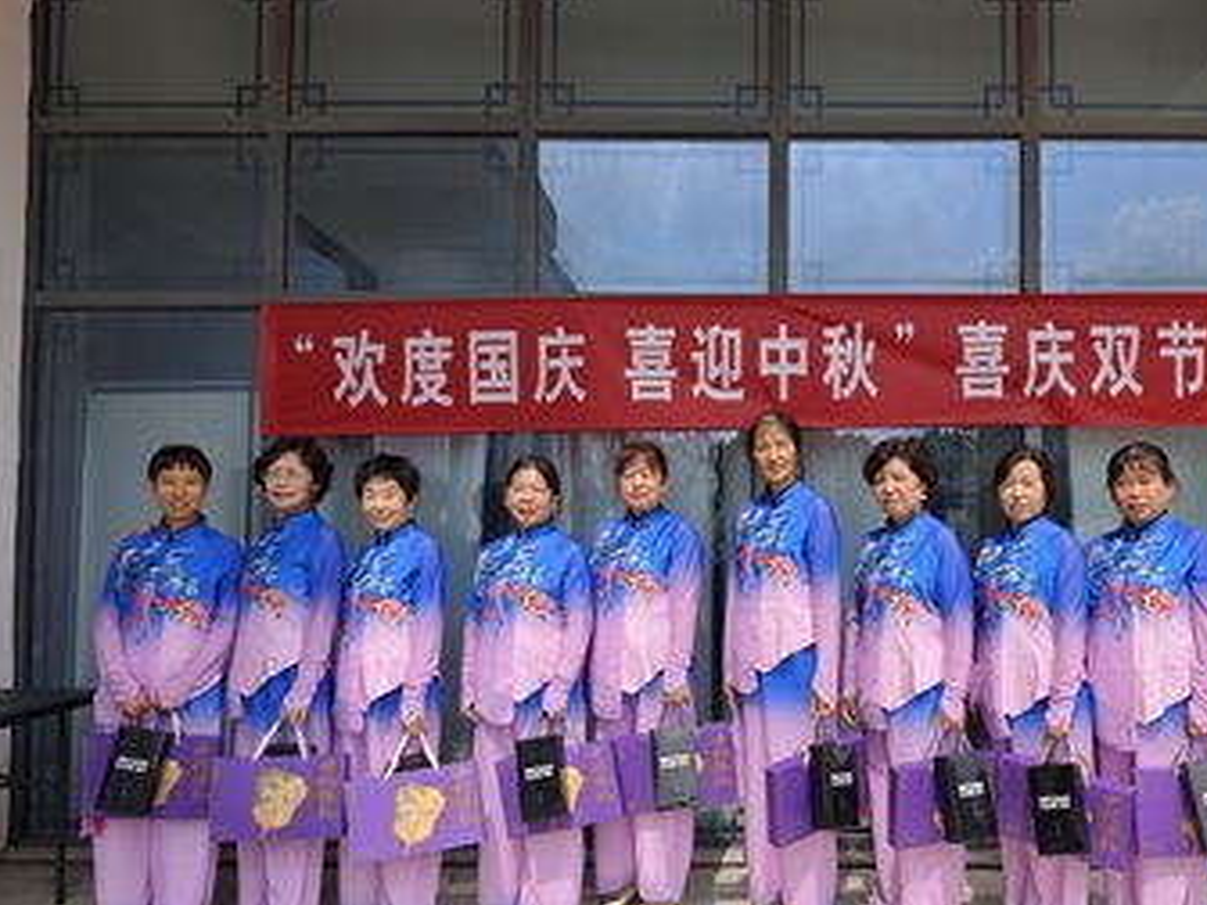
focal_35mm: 28
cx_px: 727
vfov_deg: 49.6
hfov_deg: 62.8
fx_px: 976
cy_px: 512
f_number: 1.6
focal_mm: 6.55
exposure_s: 1/1967
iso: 50
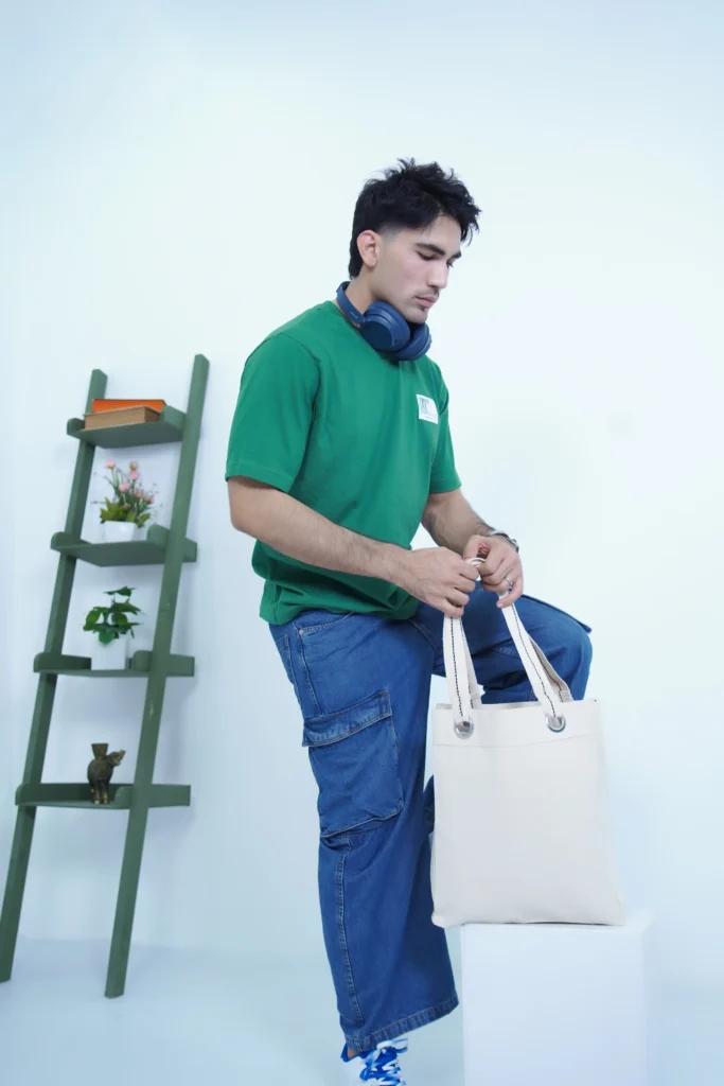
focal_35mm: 35
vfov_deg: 54.4
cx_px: 362
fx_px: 1055
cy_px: 543
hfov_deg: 37.9
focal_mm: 35
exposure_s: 1/200
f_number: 3.2
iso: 500
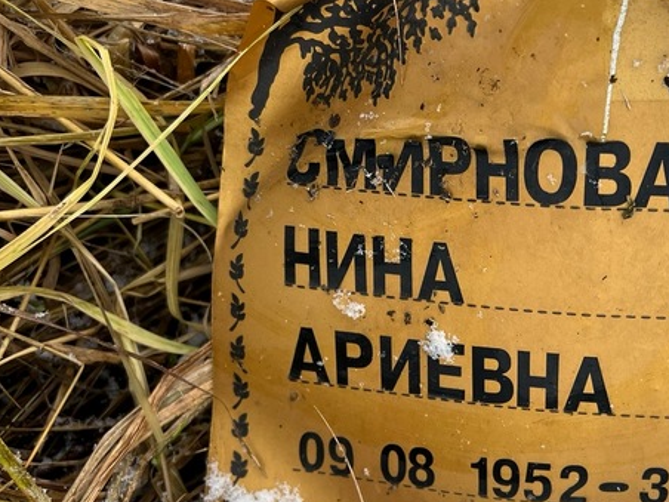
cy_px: 314
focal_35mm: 46
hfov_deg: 39.6
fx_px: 889
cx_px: 539
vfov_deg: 31.4
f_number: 1.5
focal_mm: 5.7
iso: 50
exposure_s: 1/121
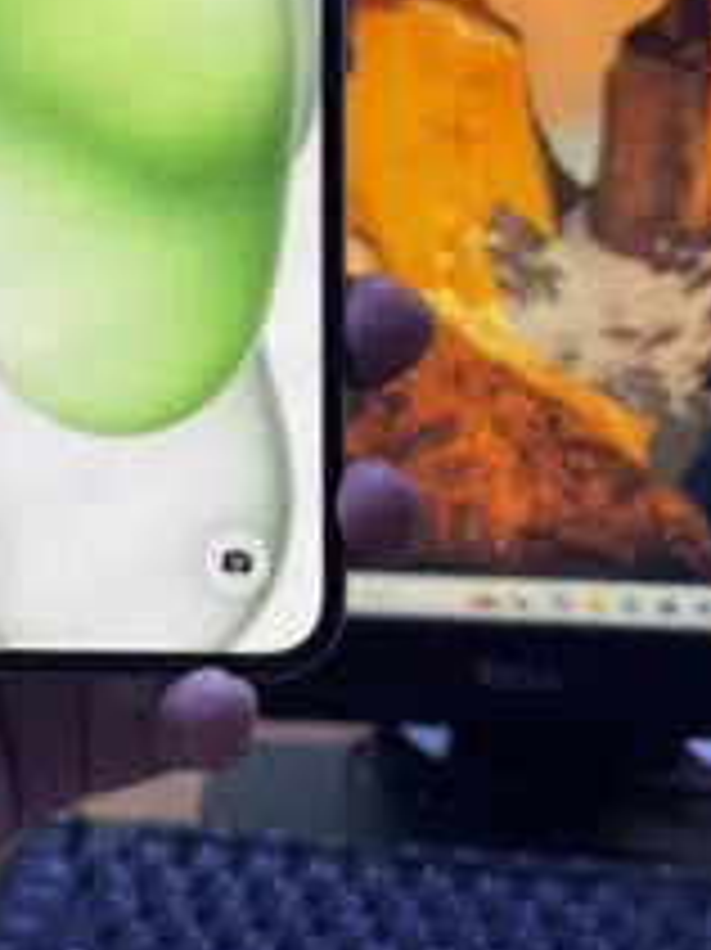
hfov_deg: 16.0
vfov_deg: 21.2
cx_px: 86
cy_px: 144
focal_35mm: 91
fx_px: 2495
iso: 50
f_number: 1.78
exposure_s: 1/50
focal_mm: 6.76
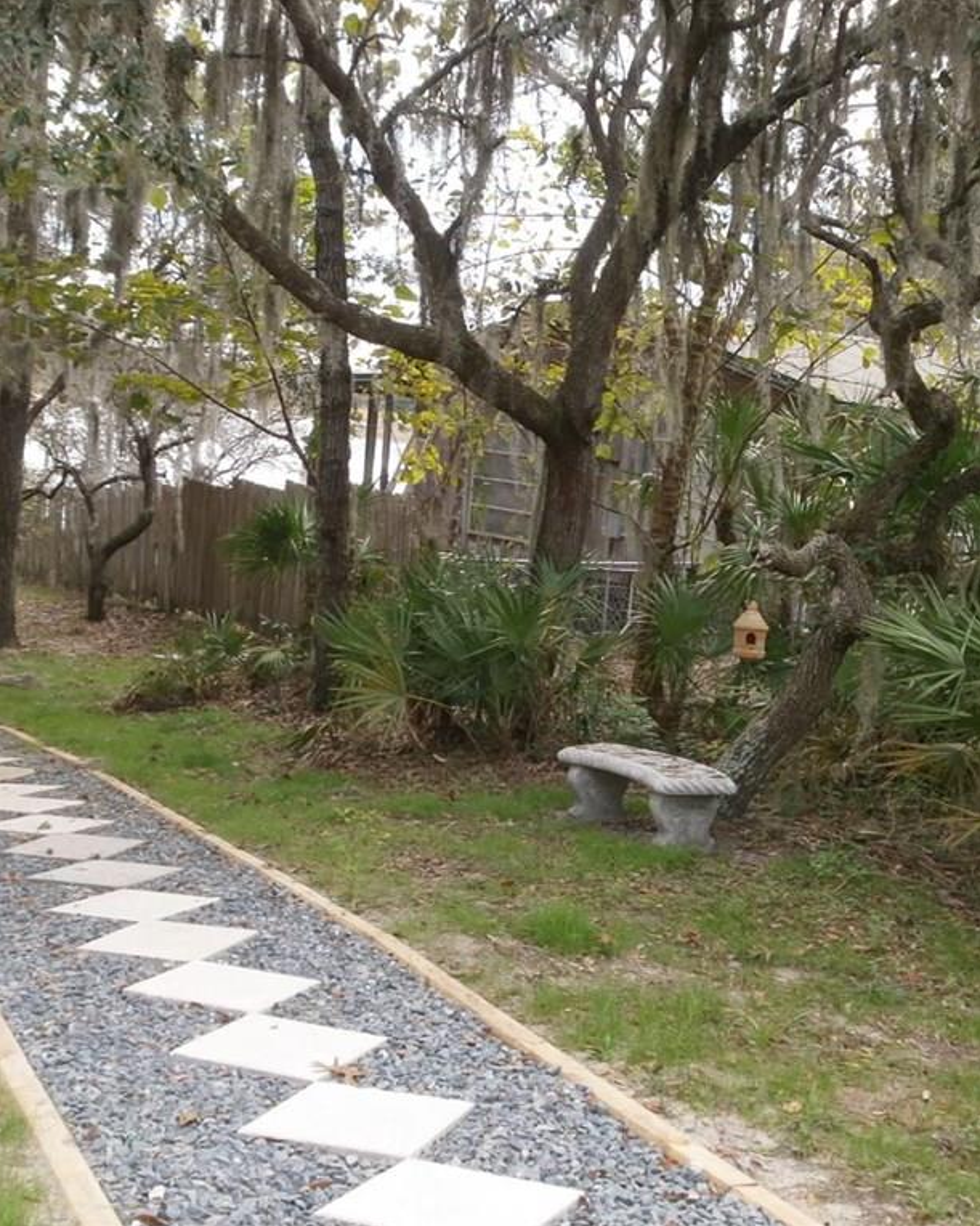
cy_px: 613
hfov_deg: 29.7
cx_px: 537
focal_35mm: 51
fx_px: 1849
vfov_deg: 36.7
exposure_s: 1/160
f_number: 3.4
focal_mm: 6.9
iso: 100
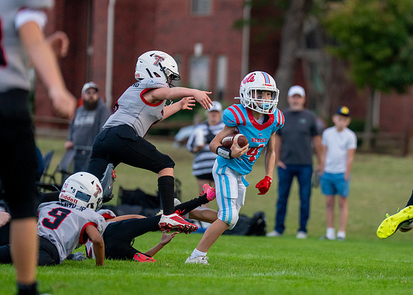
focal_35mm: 321
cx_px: 293
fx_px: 3759
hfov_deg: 6.3
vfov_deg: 4.5
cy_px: 133
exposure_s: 1/1250
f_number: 2.8
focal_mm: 200
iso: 1000
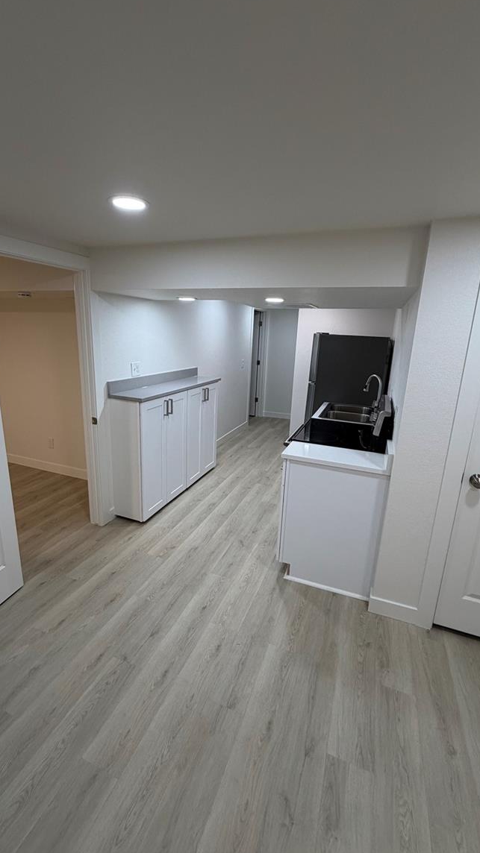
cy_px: 425
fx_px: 362
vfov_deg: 99.4
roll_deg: -3.1
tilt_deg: -13.7
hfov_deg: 67.0
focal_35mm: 16
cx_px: 228
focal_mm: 2.22
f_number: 2.2
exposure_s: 1/120
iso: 160
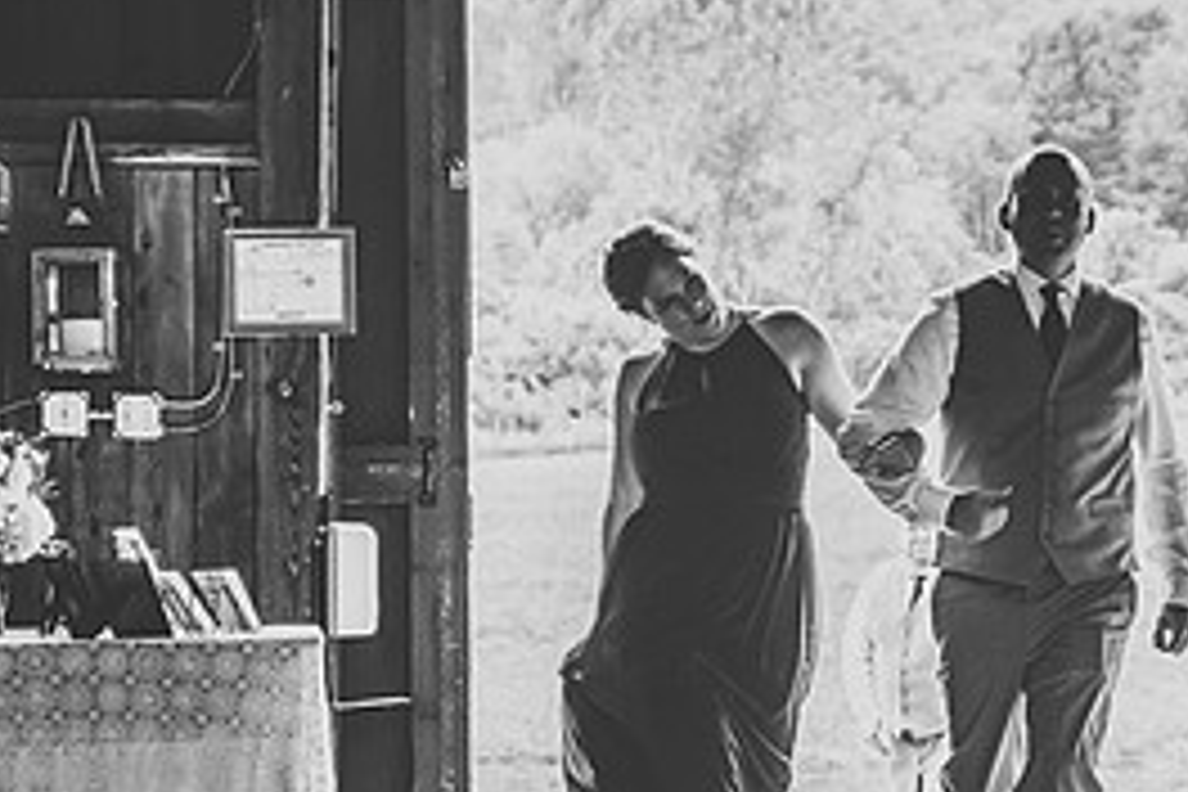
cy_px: 479
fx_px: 3993
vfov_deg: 11.3
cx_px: 999
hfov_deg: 16.8
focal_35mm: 121
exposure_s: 1/800
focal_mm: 55
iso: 400
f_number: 2.8
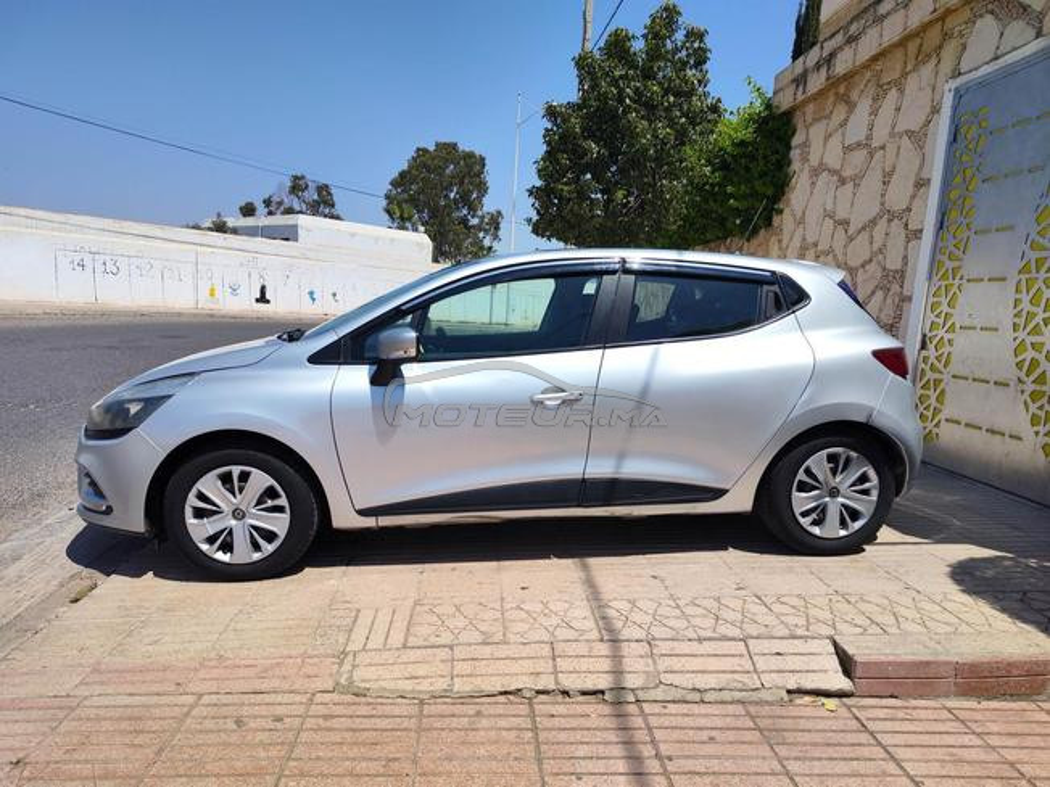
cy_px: 394
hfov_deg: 73.9
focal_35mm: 23
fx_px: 698
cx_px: 525
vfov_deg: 58.9
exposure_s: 1/2000
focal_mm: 7.01
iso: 70
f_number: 1.69
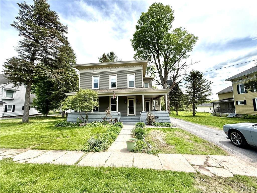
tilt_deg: +6.4
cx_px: 128
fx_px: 104
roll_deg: +0.7
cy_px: 96
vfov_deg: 85.7
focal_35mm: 14
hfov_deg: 102.1
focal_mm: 2.22
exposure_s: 1/1017
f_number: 2.2
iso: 64
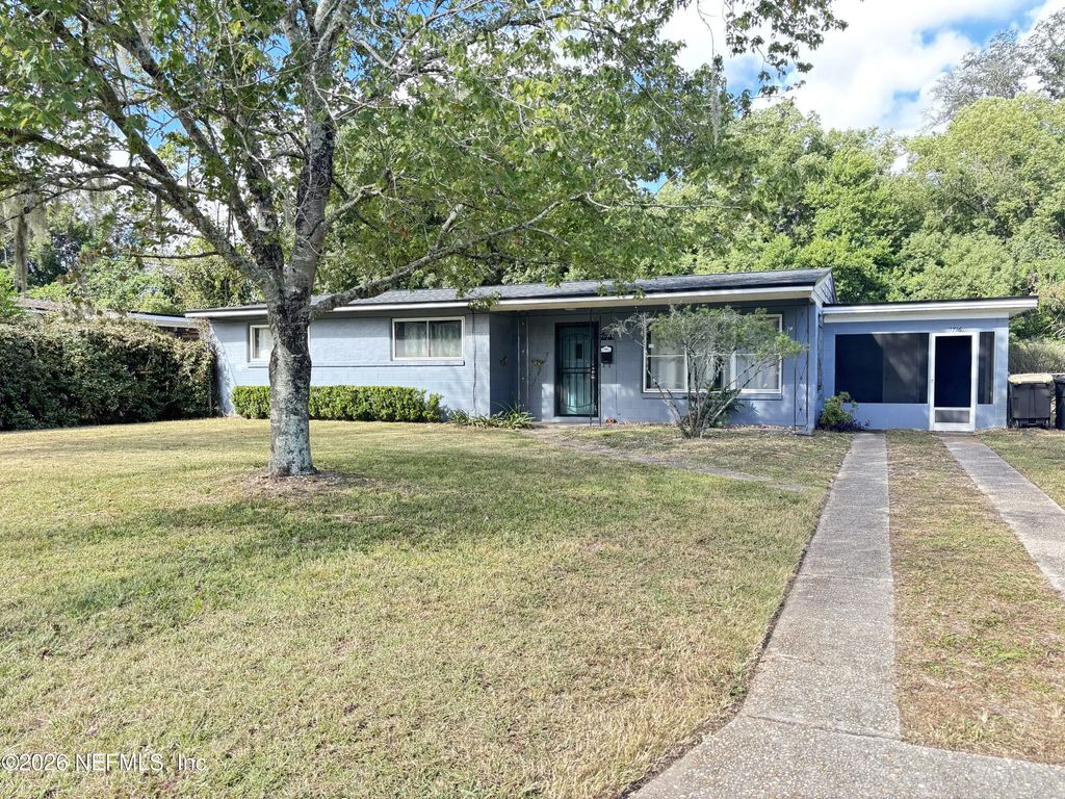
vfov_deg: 53.1
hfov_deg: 67.3
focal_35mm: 26
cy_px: 400
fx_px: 800
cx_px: 532
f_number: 1.6
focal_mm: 5.96
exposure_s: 1/188
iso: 50
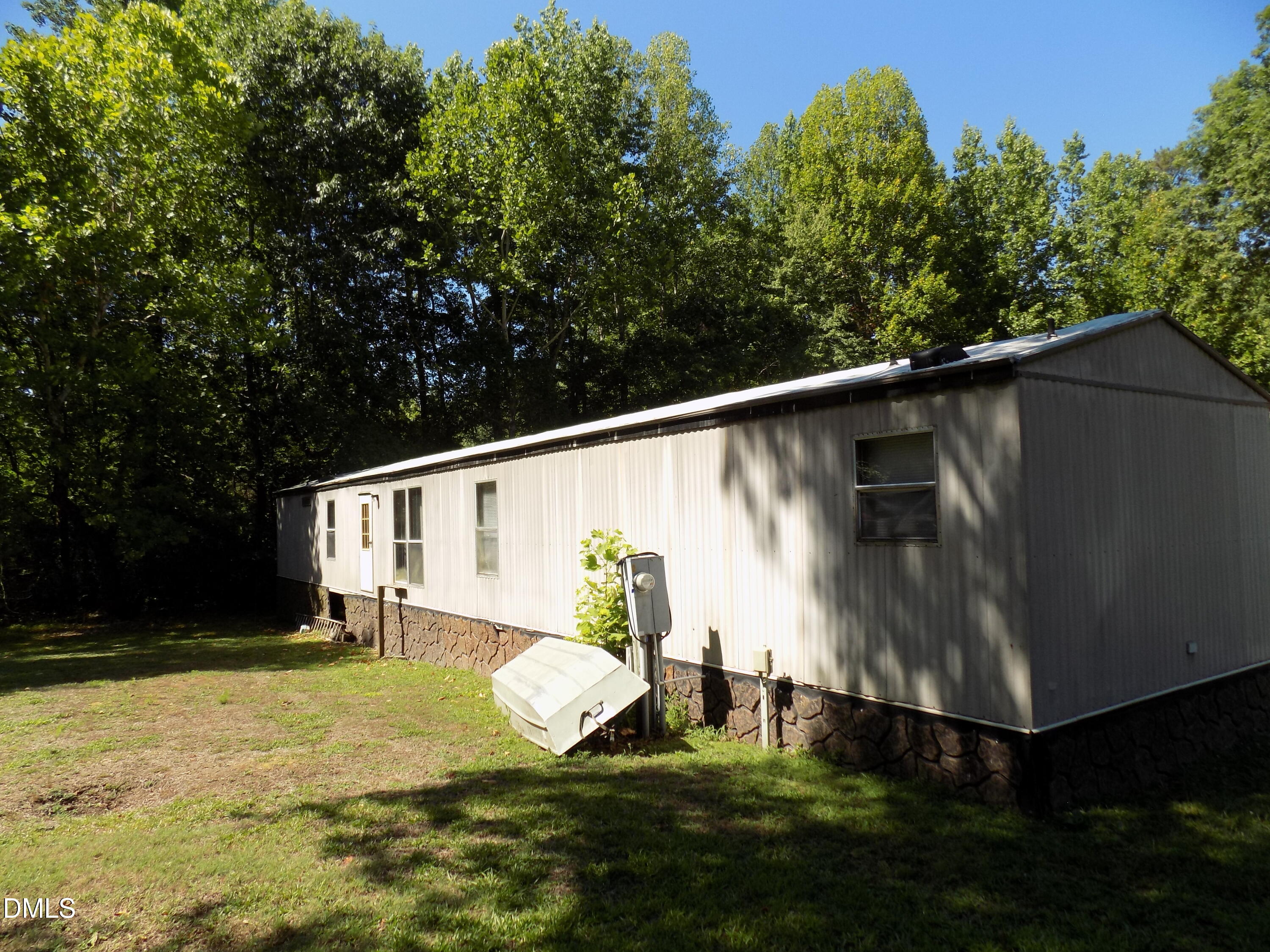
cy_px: 476
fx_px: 844
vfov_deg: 58.9
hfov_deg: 73.9
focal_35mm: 23
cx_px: 635
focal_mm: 4
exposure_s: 1/500
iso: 80
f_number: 3.1
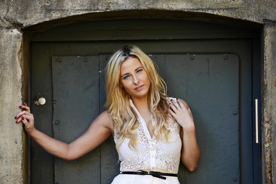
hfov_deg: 15.2
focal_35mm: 135
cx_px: 138
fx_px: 1035
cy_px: 92
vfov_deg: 10.2
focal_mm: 135
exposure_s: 1/125
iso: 100
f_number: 3.2
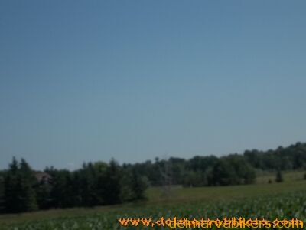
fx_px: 1193
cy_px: 115
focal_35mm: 135
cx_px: 153
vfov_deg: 11.0
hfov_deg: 14.6
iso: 80
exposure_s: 1/1000
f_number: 5.9
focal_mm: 24.5
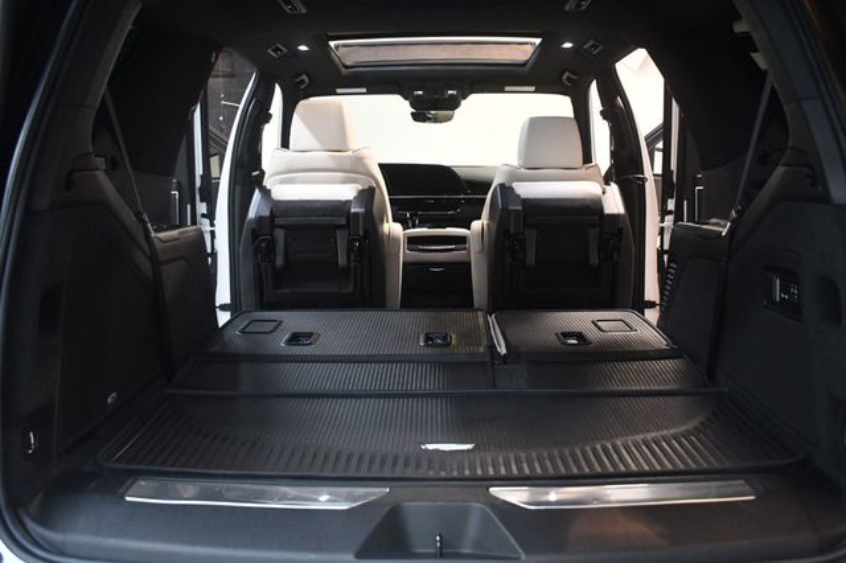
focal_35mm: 36
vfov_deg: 36.8
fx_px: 846
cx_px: 423
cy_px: 282
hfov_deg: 53.2
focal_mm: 24
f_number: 3.8
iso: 3200
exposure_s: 1/60
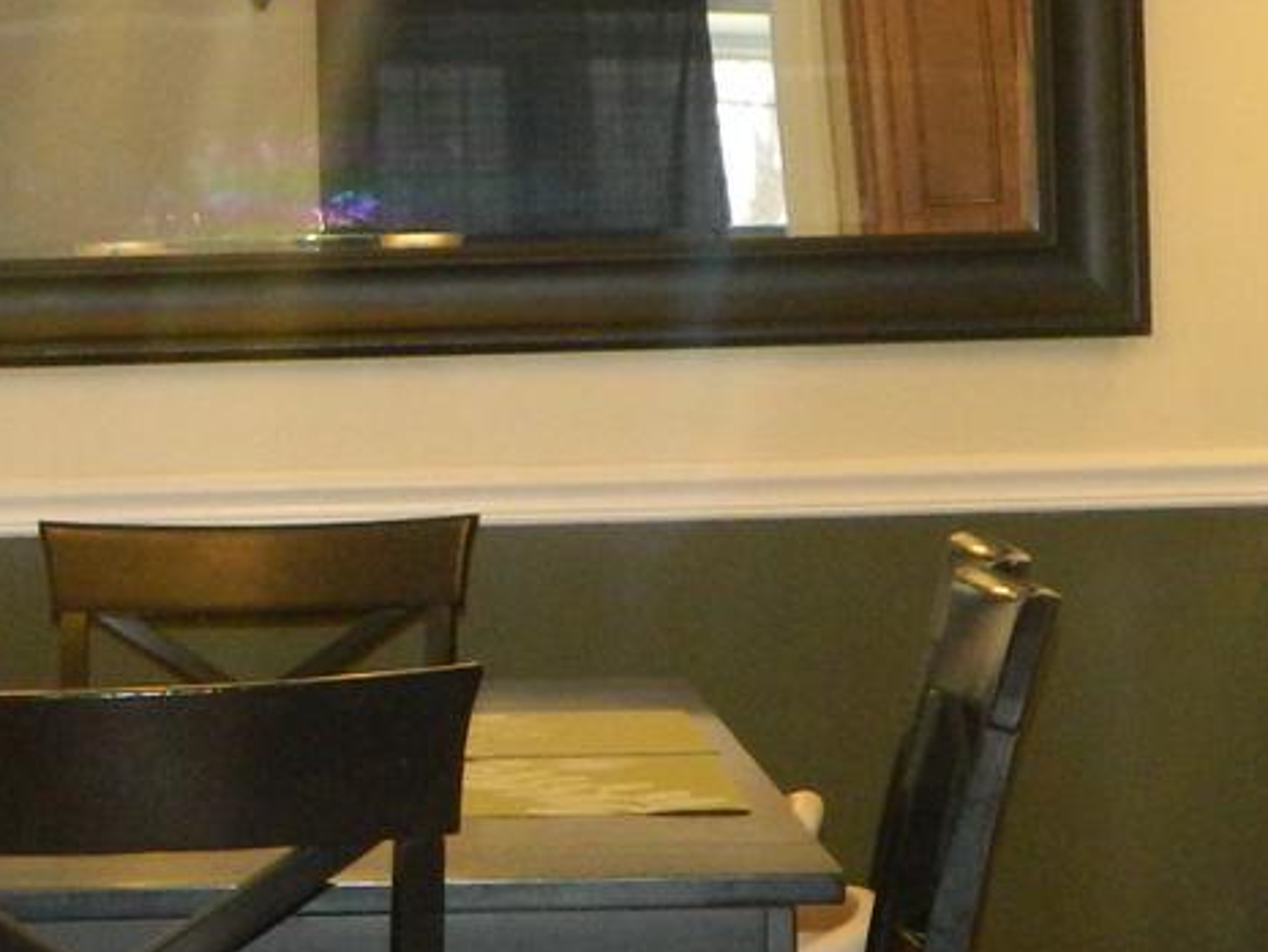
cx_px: 123
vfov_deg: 9.6
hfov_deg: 12.7
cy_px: 453
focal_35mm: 154
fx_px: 5643
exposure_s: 1/40
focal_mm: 6.2
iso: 220
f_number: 3.3
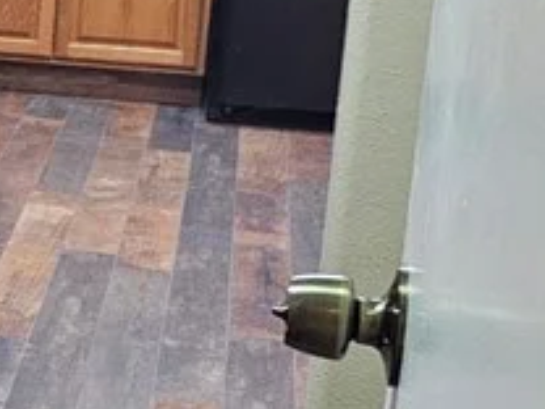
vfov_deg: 13.1
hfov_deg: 14.3
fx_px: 1779
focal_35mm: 113
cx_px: -574
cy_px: 87
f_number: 1.7
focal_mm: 6.3
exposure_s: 1/120
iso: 400
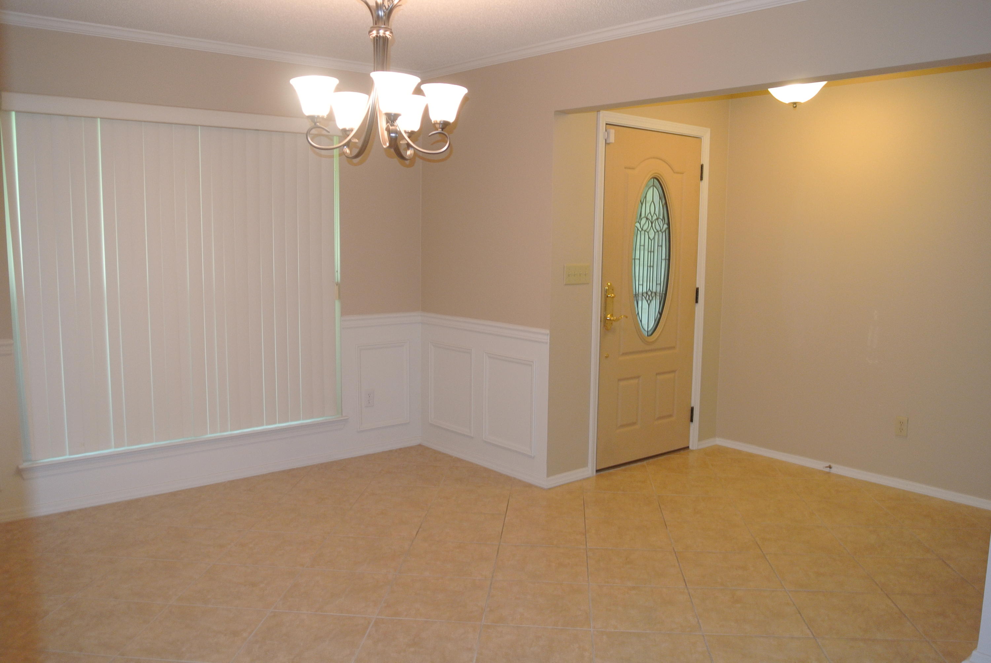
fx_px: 799
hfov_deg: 63.6
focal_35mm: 29
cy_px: 332
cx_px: 496
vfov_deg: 45.1
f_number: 3.5
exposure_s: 1/60
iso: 360
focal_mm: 11
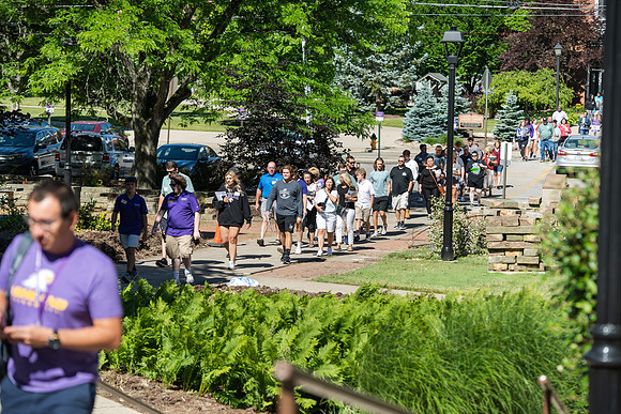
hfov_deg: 17.6
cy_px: 207
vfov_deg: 11.8
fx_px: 2001
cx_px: 310
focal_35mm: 116
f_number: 4
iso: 100
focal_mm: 116
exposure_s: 1/640
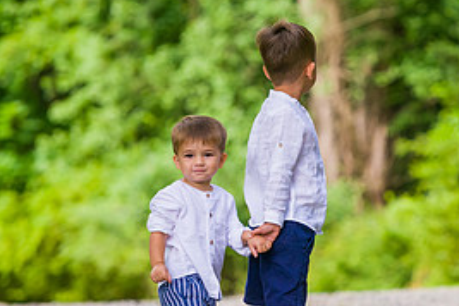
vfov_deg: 4.2
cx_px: 389
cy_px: 130
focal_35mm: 326
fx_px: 4156
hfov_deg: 6.3
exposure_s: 1/640
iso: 200
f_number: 4
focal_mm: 150
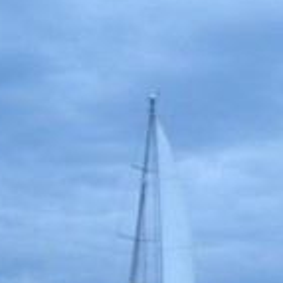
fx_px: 1045
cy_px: 344
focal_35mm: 113
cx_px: 287
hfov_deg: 15.1
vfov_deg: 14.9
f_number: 2.7
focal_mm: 6.2
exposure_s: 1/60
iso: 200
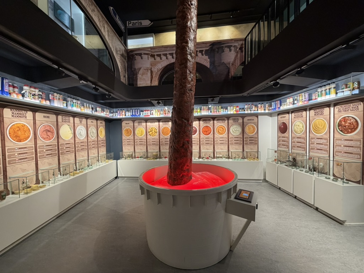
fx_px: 147
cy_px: 136
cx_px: 182
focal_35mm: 14
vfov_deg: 85.7
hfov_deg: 102.1
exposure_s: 1/120
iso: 200
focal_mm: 2.22
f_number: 2.2
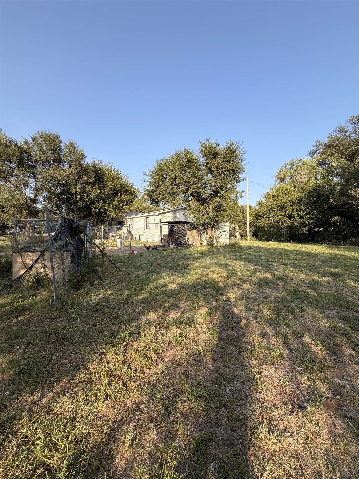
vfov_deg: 102.1
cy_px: 240
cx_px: 180
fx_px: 194
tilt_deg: -1.2
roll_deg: -1.0
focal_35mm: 14
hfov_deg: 85.7
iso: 40
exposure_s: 1/590
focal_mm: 2.22
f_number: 2.2
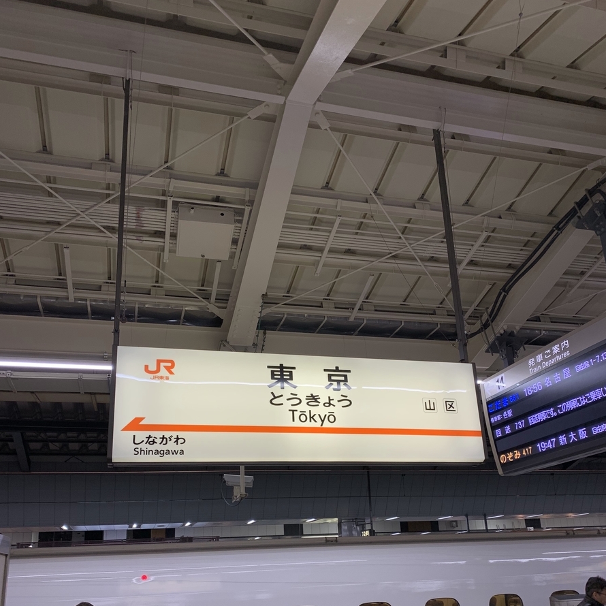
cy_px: 389
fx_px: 614
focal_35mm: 31
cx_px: 303
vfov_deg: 51.8
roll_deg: +2.8
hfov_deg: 52.5
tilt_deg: +19.1
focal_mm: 4.25
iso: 25
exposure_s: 1/136
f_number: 1.8
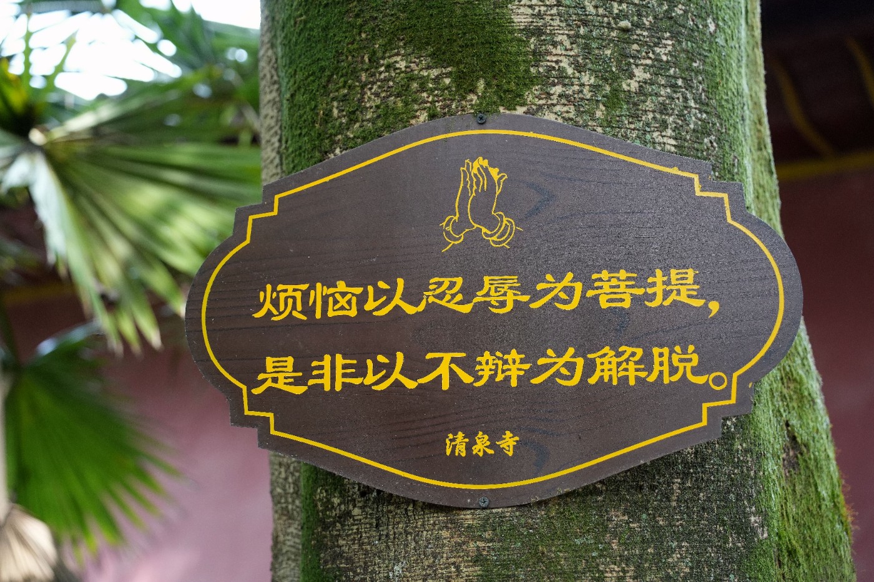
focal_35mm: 70
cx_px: 437
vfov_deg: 19.5
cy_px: 291
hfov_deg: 28.8
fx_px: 1699
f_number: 4.5
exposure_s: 1/160
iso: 1000
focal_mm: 70
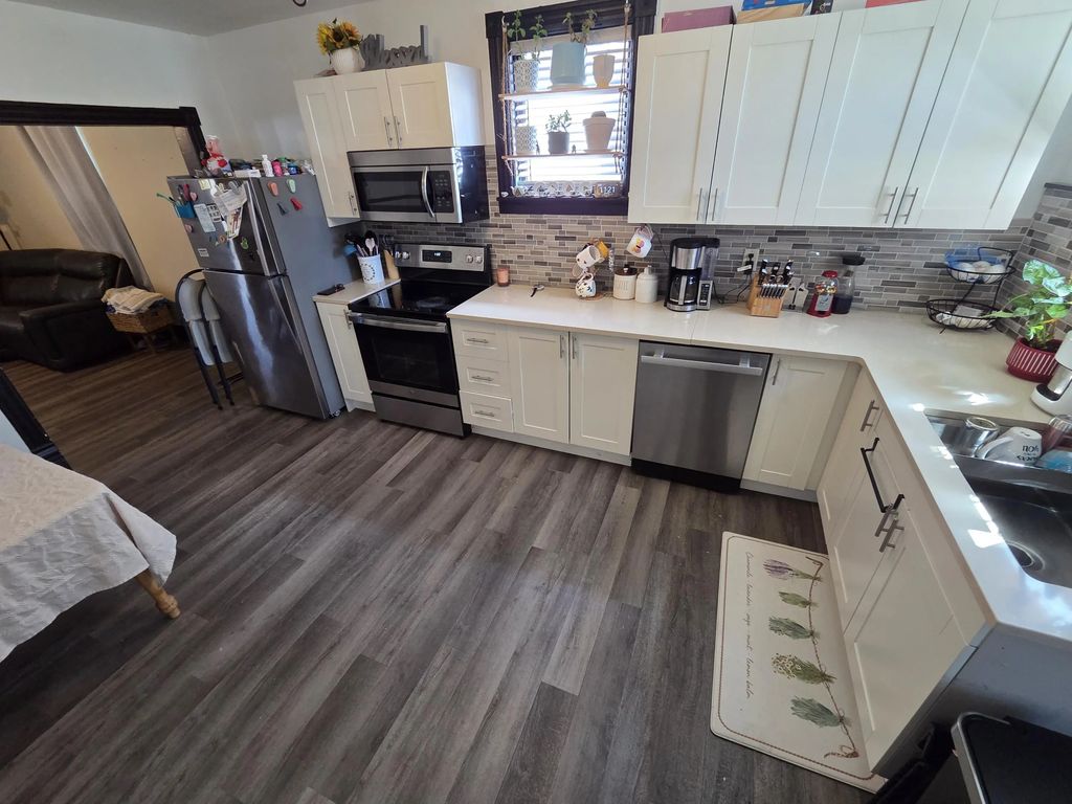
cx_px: 536
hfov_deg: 106.2
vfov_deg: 89.9
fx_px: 403
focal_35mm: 13
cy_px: 402
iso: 250
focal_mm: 2.2
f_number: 2.2
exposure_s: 1/60
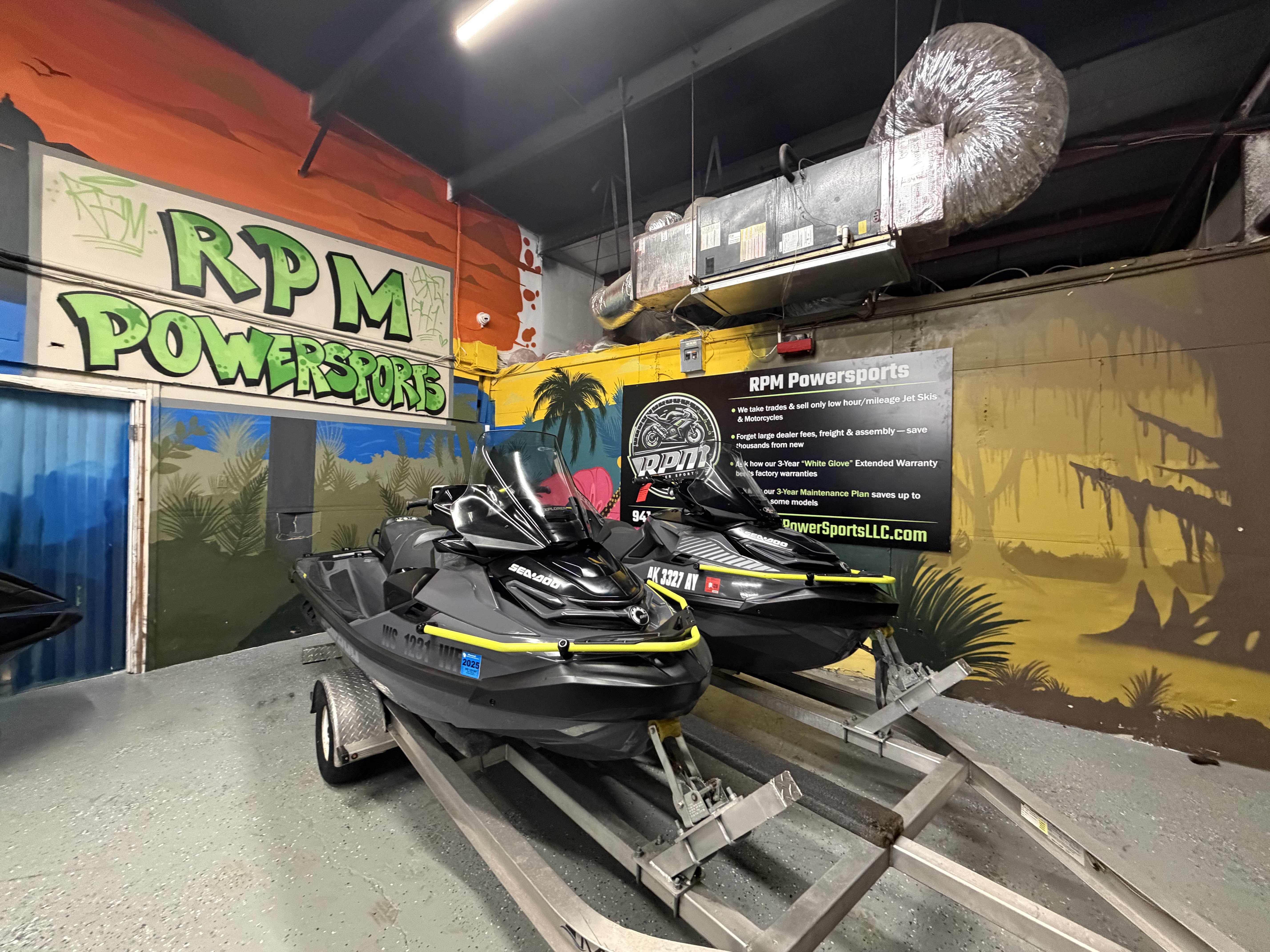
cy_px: 476
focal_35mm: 14
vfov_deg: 85.7
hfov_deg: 102.1
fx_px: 514
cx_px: 635
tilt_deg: -0.2
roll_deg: -0.5
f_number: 2.2
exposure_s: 1/60
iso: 640
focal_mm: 2.22
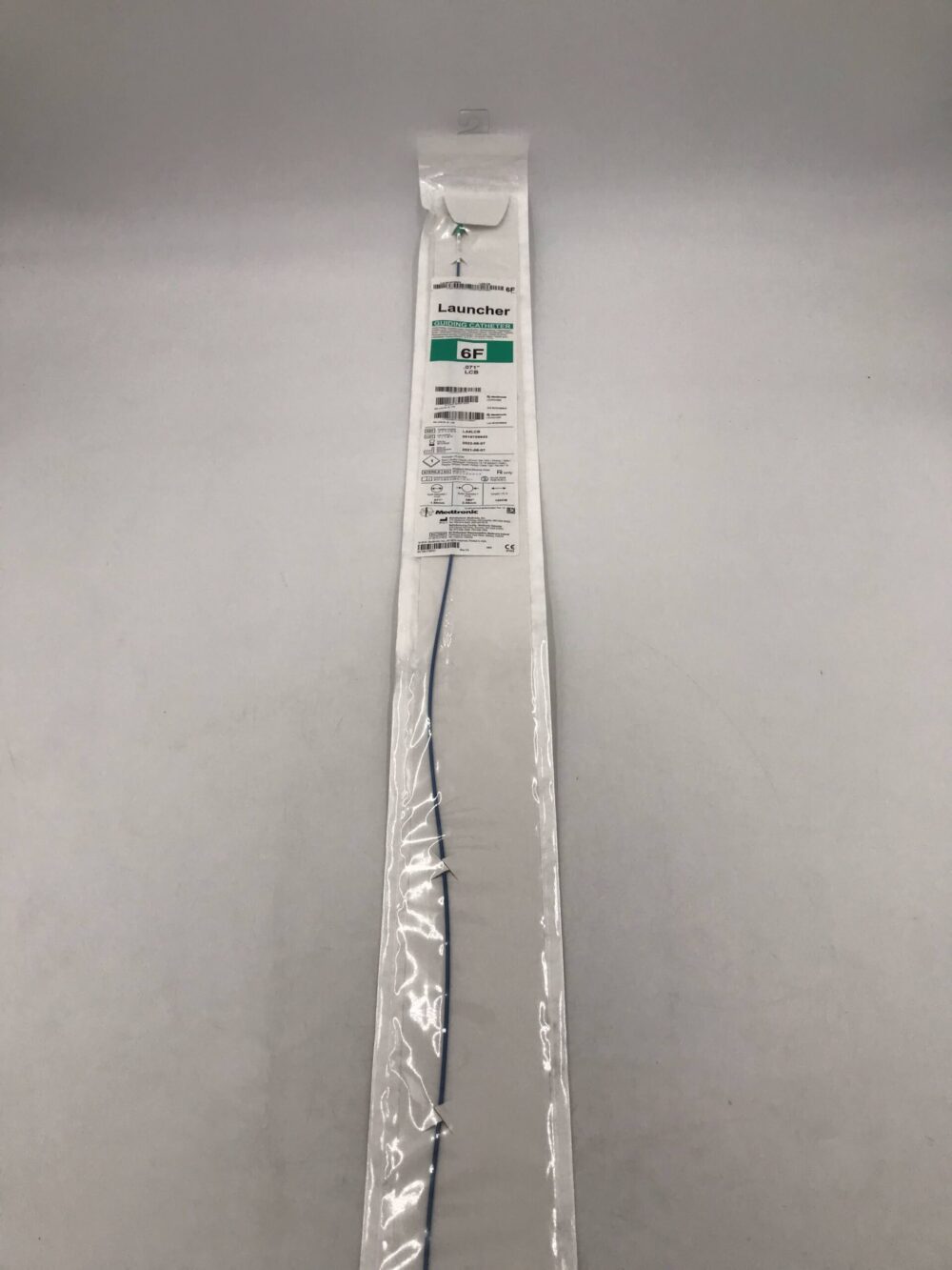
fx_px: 1027
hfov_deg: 49.8
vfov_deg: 63.4
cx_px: 476
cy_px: 635
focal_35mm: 28
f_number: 1.8
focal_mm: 3.99
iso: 40
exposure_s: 1/120
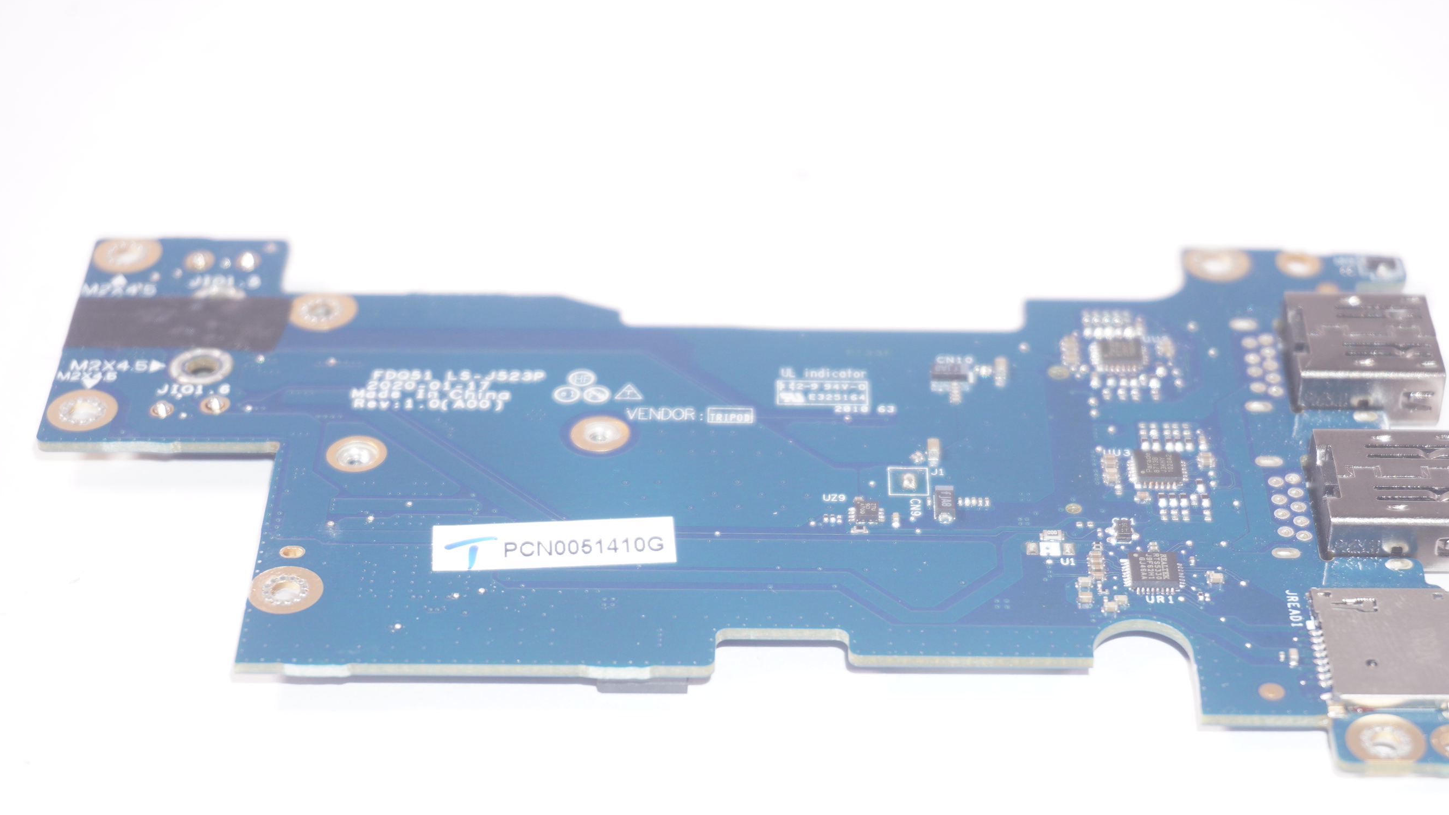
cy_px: 539
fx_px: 3058
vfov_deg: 15.2
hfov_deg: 26.6
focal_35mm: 80
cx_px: 809
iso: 125
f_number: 5.6
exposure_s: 1/60
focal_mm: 45
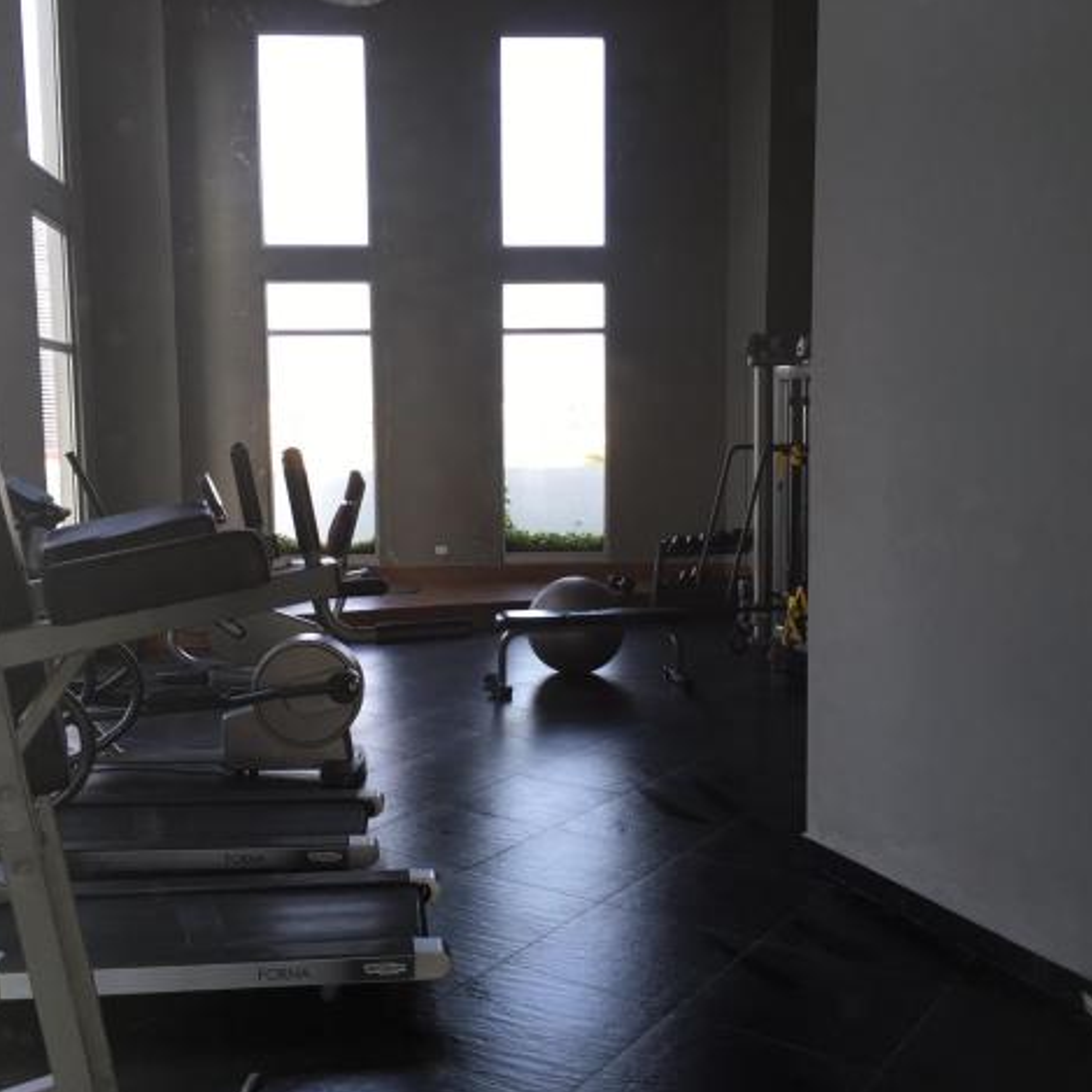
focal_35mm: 35
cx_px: 510
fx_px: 1249
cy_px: 552
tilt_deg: -6.0
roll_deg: +1.8
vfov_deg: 47.2
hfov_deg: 47.2
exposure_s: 1/120
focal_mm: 4.15
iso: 40
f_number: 2.2
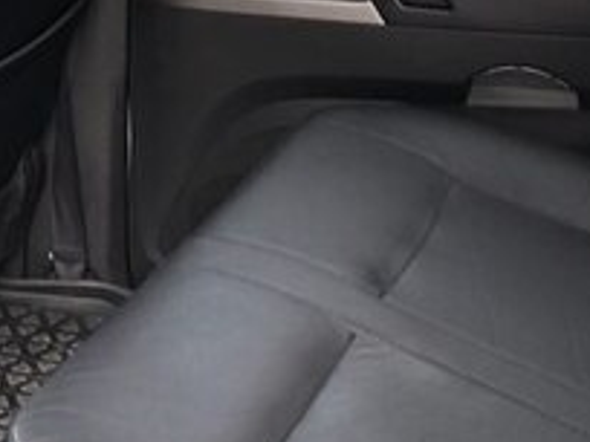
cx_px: -78
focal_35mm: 94
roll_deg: +2.4
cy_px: -77
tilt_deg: -10.5
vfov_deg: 15.2
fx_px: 1602
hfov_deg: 19.8
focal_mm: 3.99
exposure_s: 1/100
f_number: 1.8
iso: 64
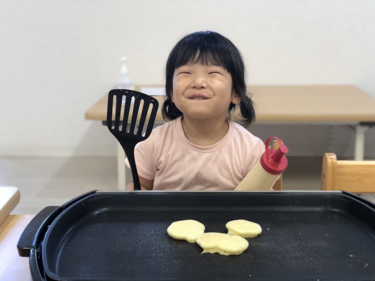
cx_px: 188
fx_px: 563
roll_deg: +0.4
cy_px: 140
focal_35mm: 52
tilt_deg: -14.6
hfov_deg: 36.8
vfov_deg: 28.0
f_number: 2.4
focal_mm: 6
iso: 80
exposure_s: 1/60
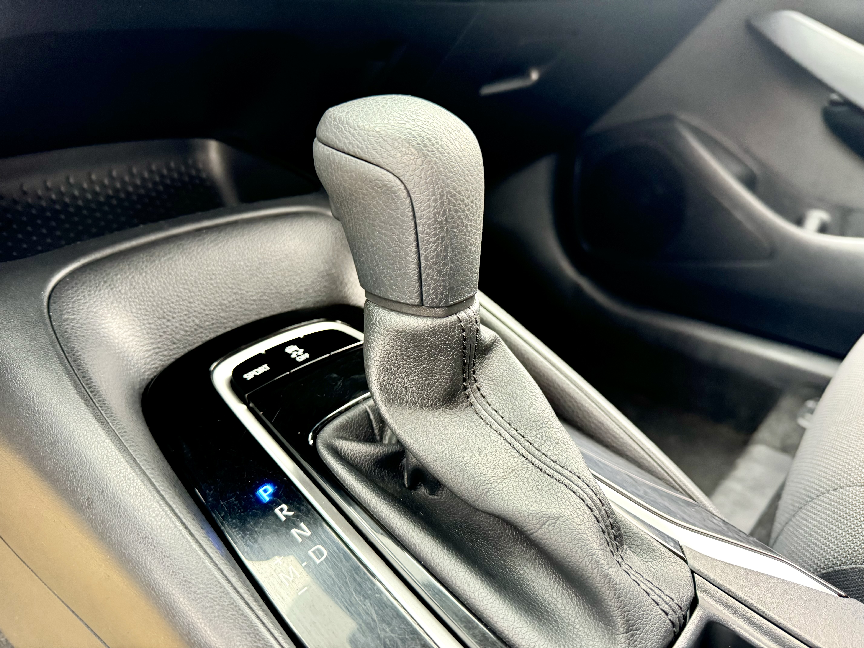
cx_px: 432
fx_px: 599
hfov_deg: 71.6
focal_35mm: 24
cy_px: 324
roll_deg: -1.9
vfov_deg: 56.8
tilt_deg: -25.5
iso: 800
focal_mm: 6.76
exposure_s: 1/50
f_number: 1.78
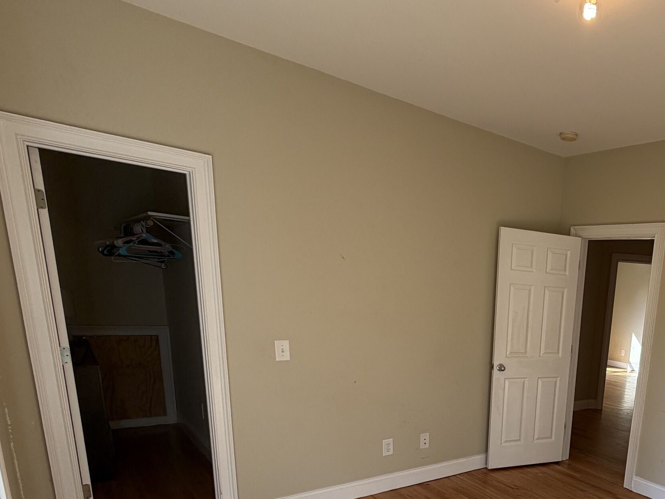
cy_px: 411
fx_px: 500
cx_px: 543
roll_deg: -3.7
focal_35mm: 26
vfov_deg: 49.4
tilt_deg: -13.6
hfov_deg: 61.1
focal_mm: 2.22
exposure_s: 1/135
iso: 50
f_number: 2.2
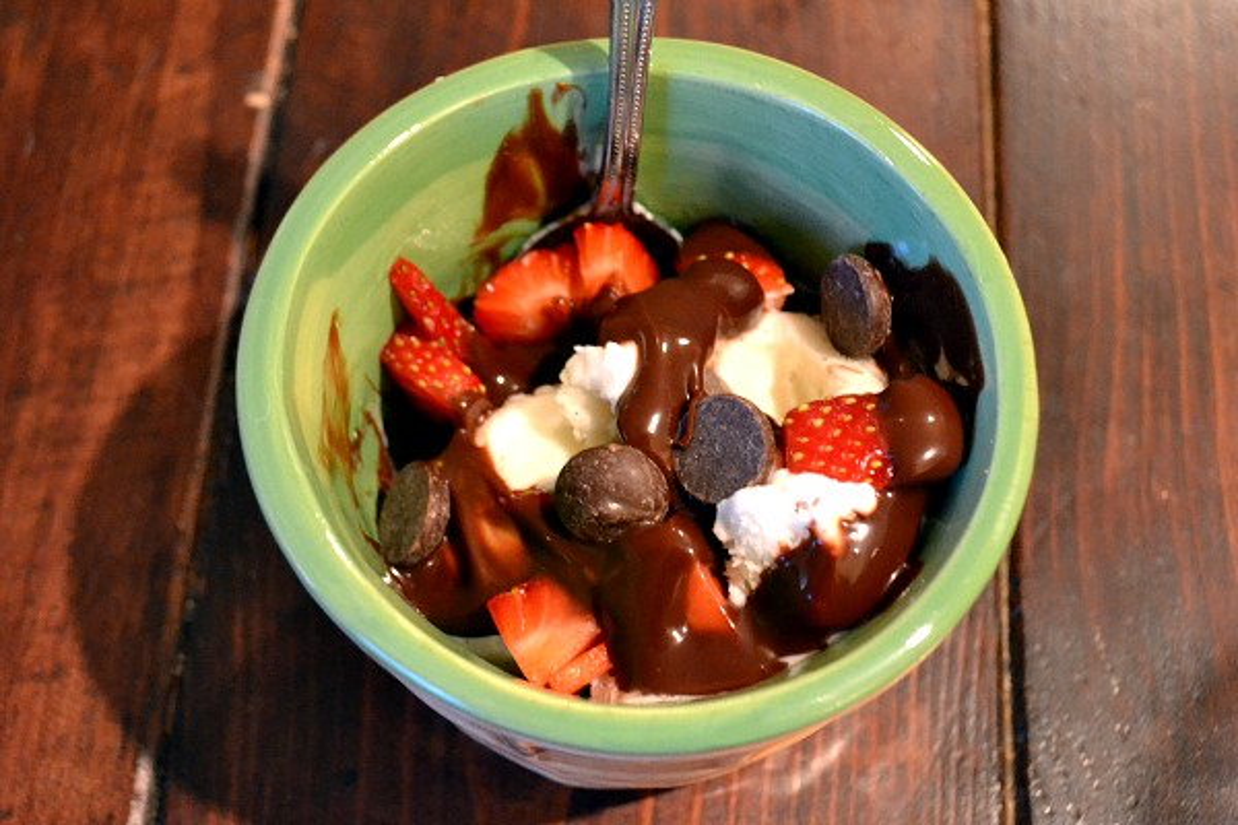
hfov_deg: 46.4
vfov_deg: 31.9
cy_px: 412
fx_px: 1444
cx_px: 619
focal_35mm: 42
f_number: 4.5
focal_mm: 28
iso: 3200
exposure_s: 1/15
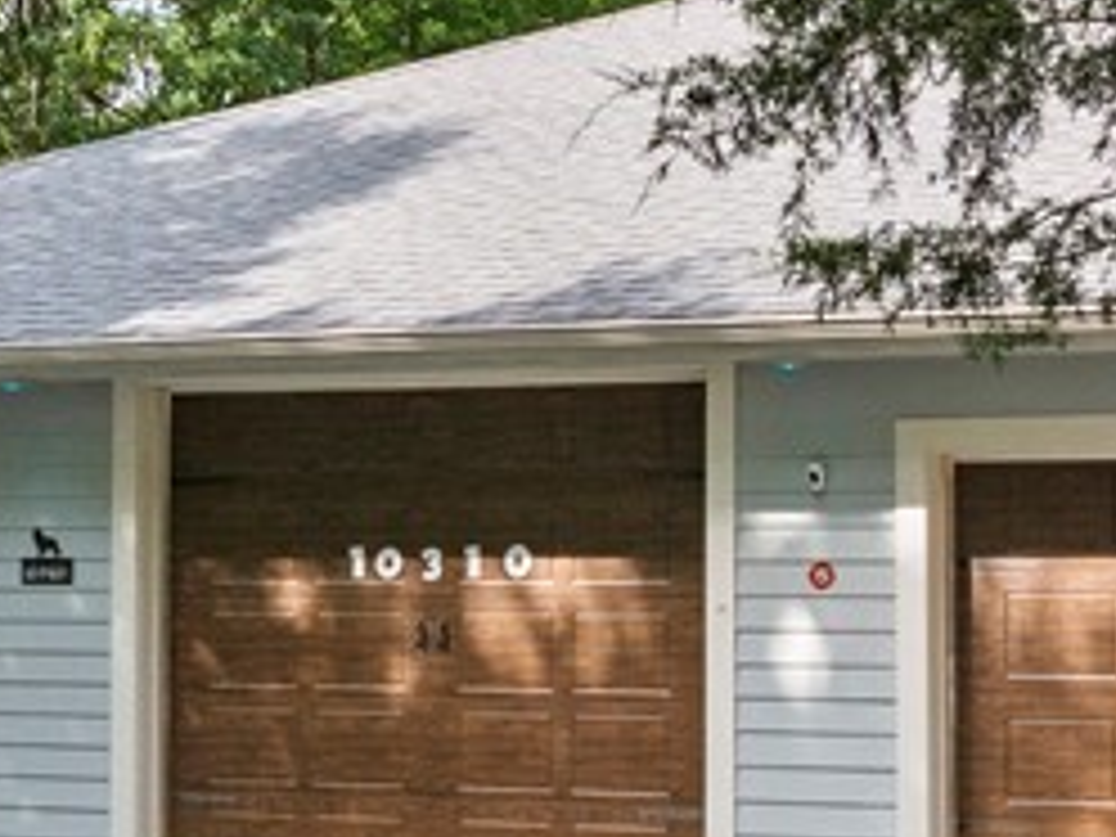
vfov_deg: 14.9
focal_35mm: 99
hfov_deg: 19.8
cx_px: 720
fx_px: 3192
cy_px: 504
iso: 270
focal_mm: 12.29
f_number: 2.8
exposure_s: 1/2500
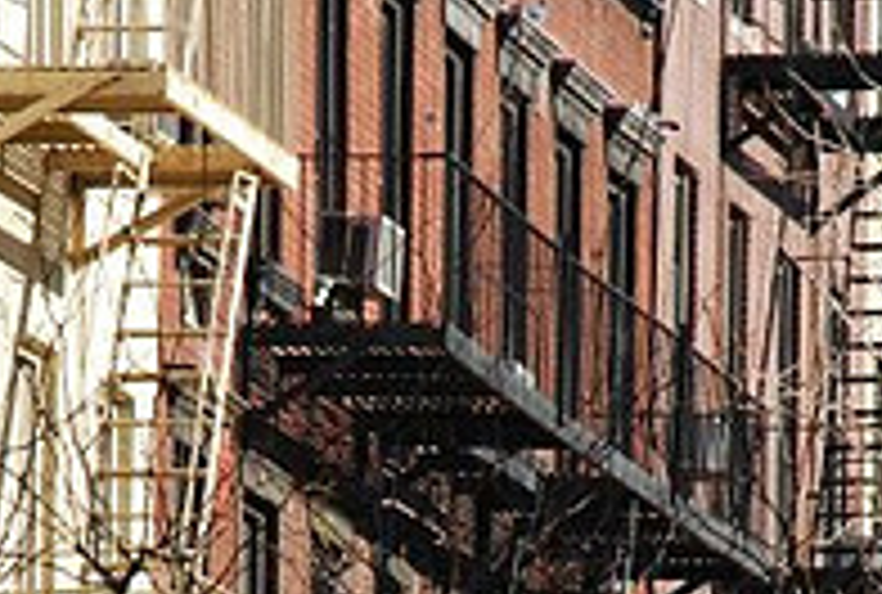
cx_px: 418
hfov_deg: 3.4
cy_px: 655
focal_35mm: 598
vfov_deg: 2.3
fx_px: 14708
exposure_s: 1/160
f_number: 9
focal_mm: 135
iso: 200
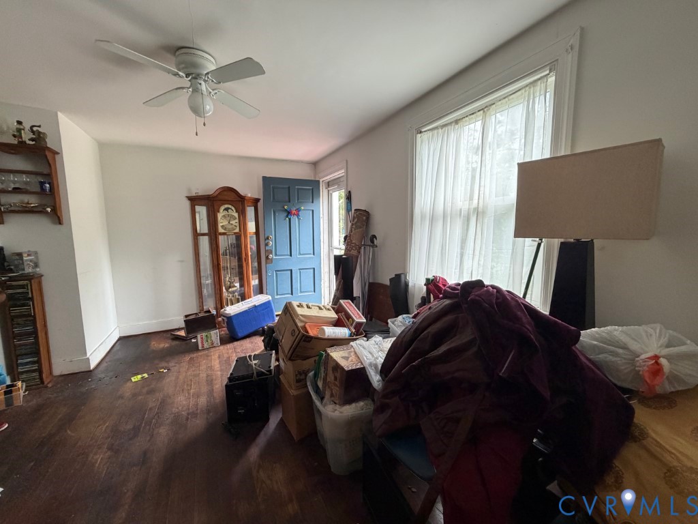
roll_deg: +0.7
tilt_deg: -6.7
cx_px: 349
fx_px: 282
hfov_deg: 102.1
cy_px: 262
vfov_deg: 85.7
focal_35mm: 14
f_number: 2.2
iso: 320
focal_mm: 2.22
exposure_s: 1/90
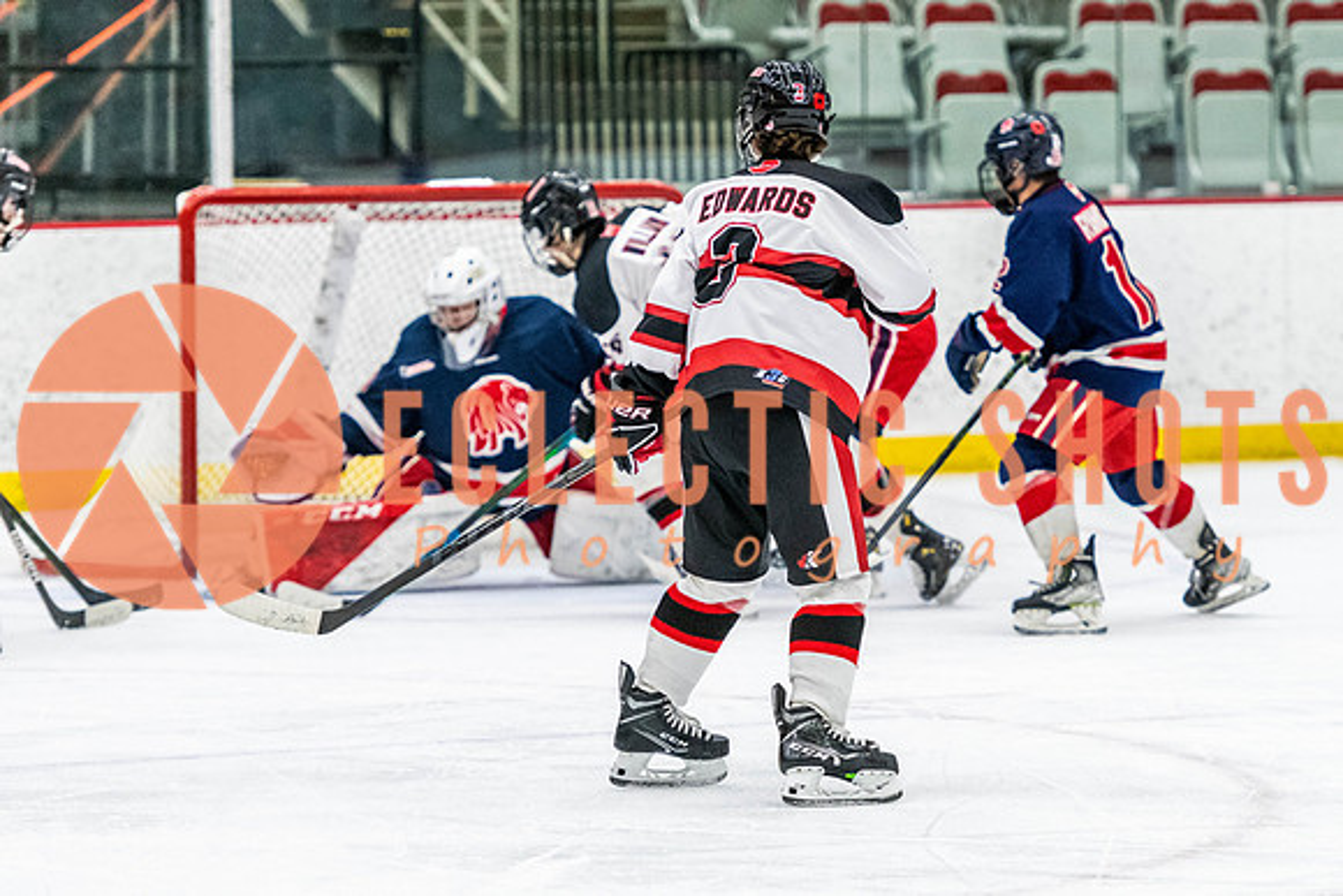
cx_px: 892
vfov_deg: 5.9
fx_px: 8708
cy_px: 412
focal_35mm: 233
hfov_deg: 8.8
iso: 3200
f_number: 2.8
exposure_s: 1/640
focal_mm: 150
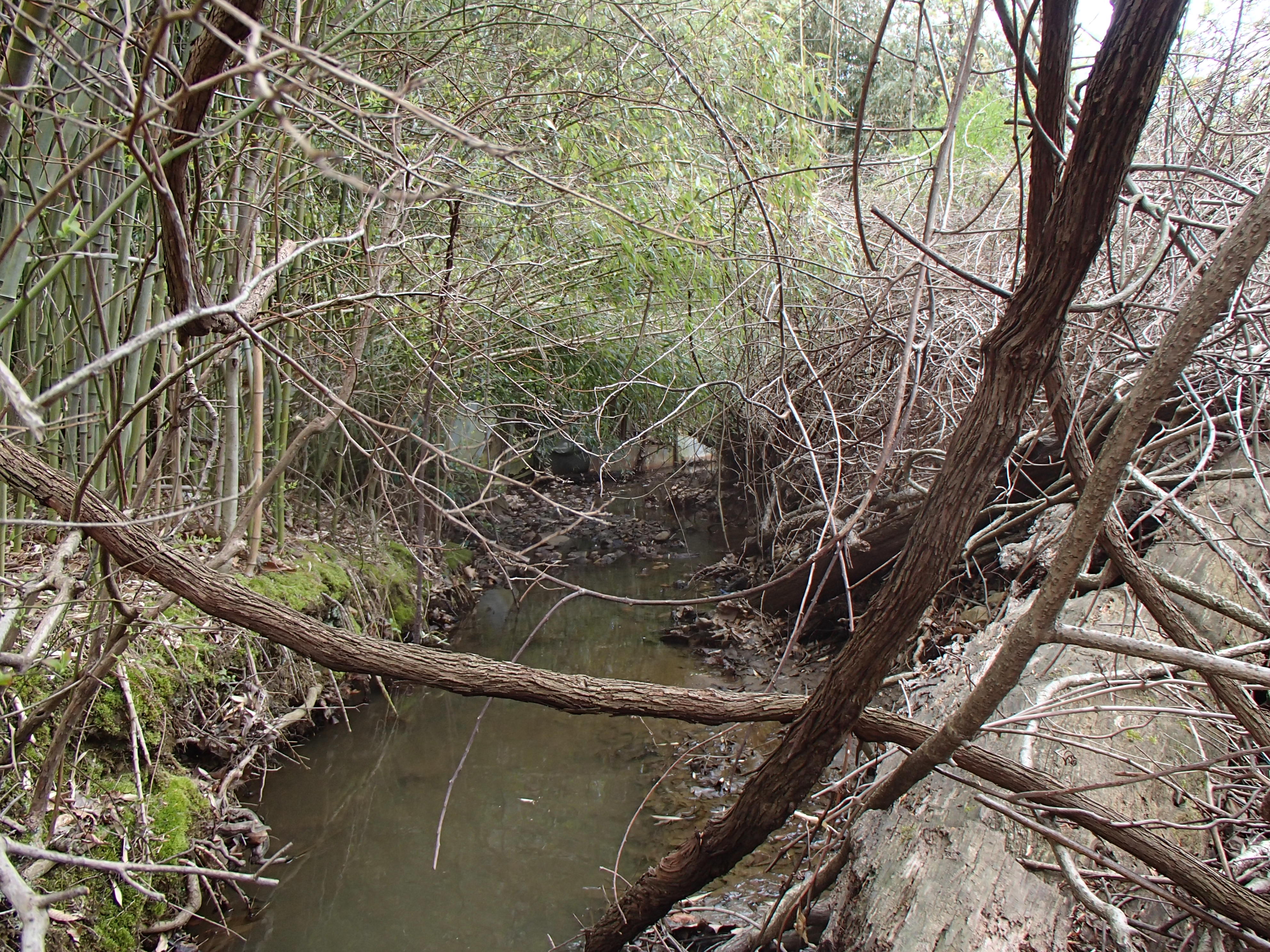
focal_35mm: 28
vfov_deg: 49.7
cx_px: 635
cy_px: 476
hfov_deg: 63.4
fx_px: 1027
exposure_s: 1/60
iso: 125
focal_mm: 5
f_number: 3.9
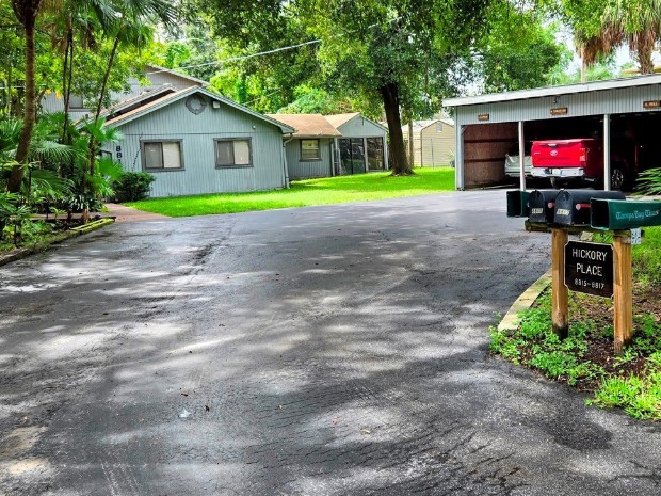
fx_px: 726
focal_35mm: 38
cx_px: 426
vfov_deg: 37.5
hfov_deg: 48.4
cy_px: 187
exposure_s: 1/380
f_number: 1.8
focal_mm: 5.4
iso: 25
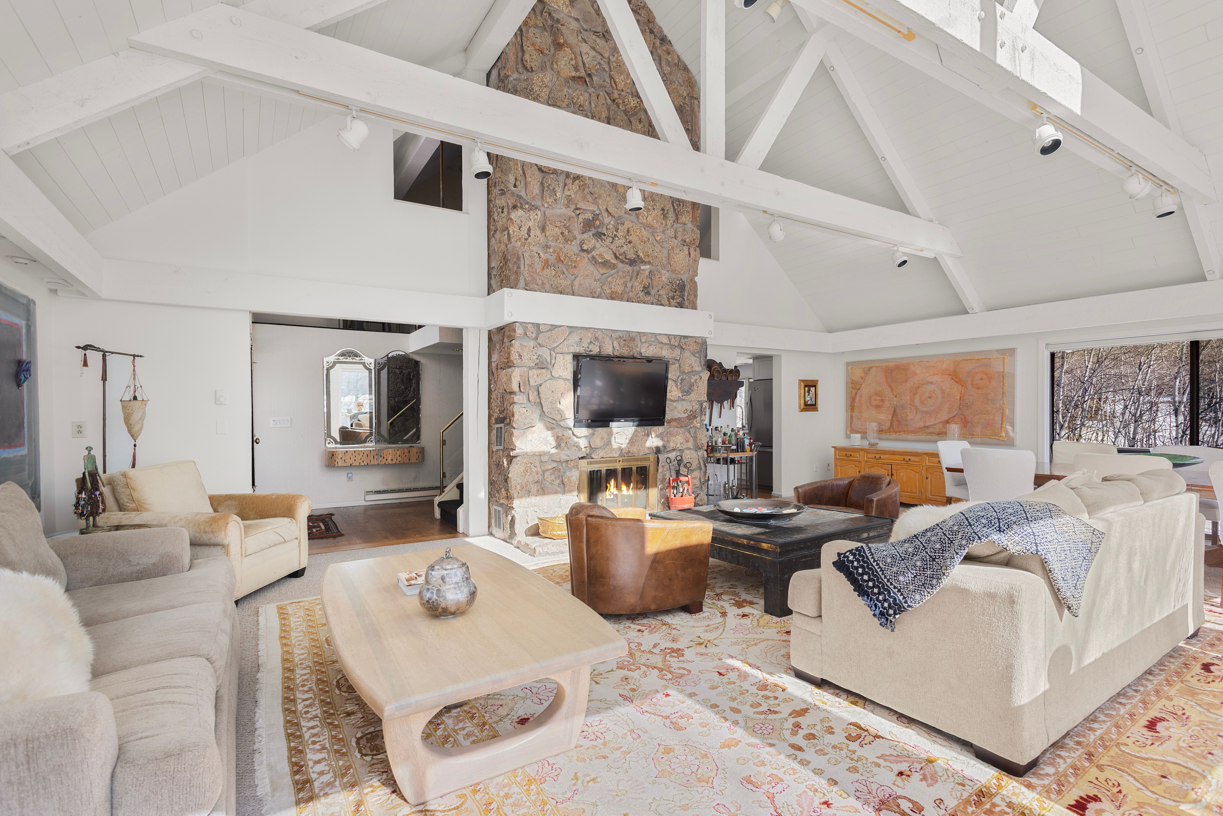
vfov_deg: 70.5
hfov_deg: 93.3
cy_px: 408
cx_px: 612
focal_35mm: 17
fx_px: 578
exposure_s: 1/20
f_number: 7.1
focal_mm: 17
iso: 320
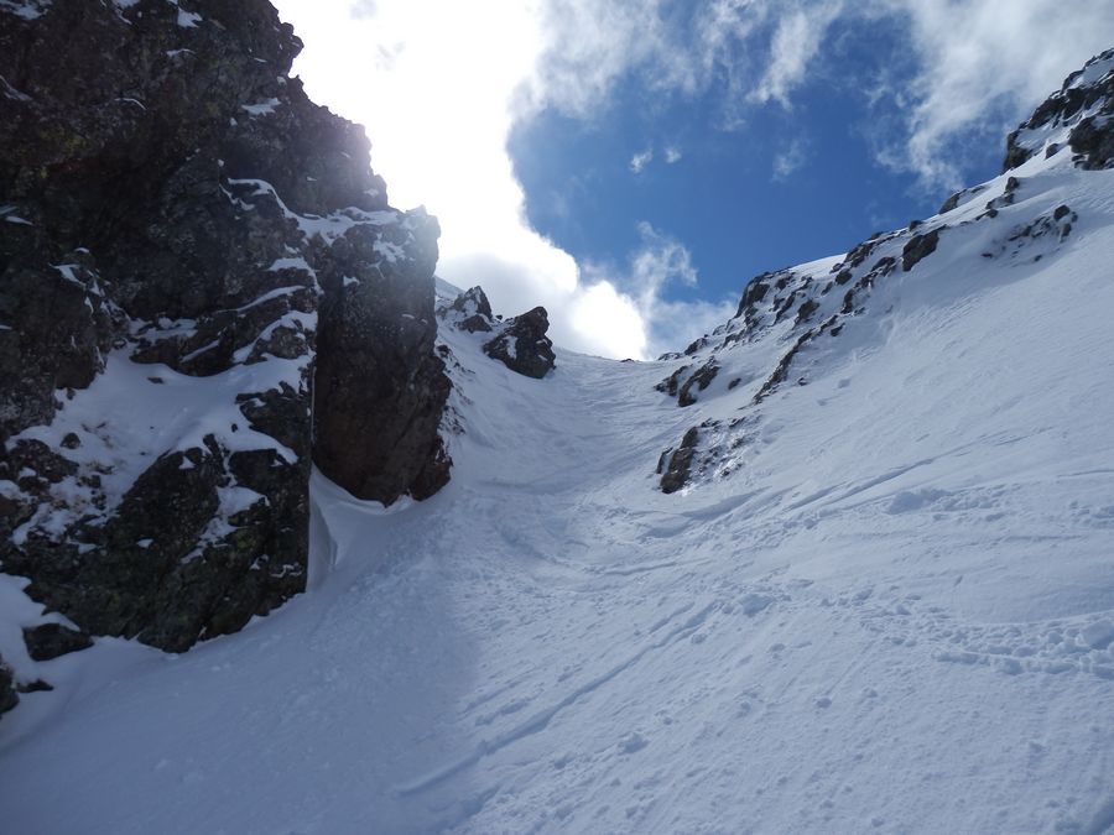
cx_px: 557
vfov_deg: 54.9
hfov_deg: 69.4
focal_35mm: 25
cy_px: 418
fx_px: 805
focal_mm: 4.5
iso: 80
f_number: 8.7
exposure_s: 1/320
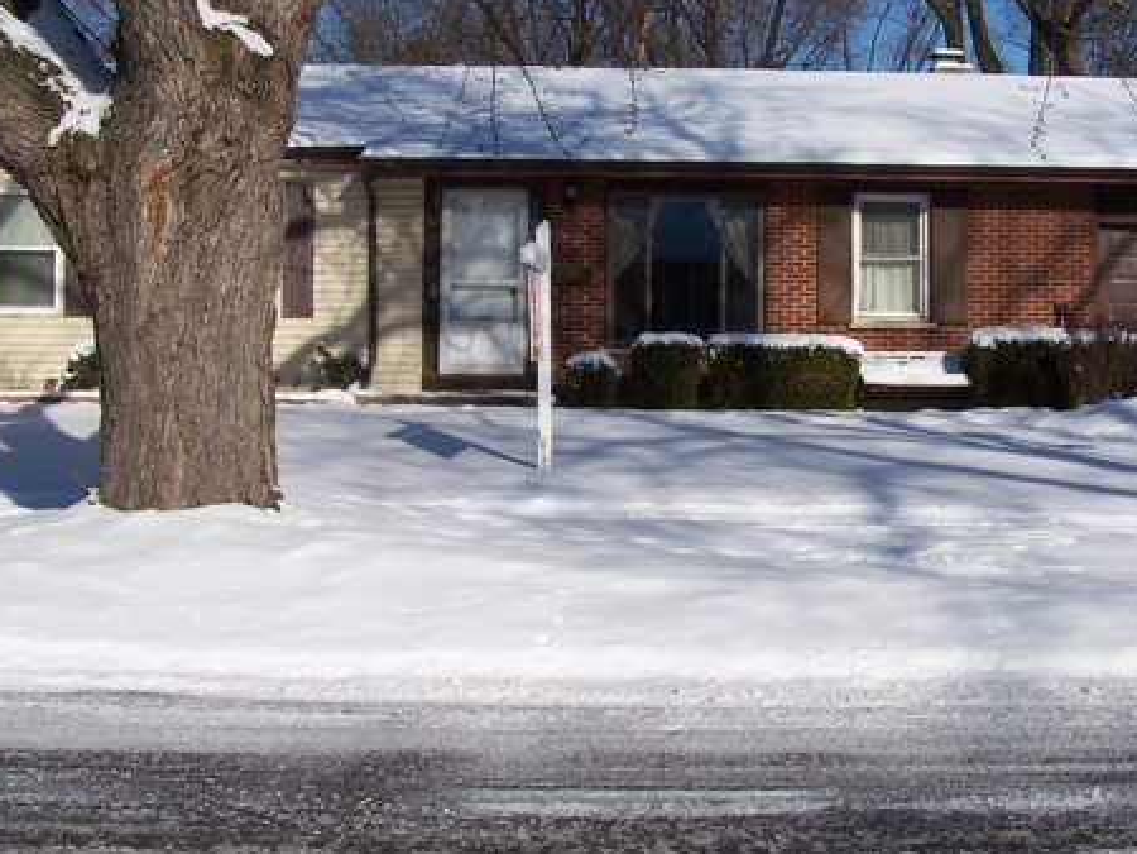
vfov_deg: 26.9
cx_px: 624
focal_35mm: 54
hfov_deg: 35.5
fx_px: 1775
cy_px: 303
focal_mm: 6.3
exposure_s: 1/640
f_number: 5.6
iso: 80
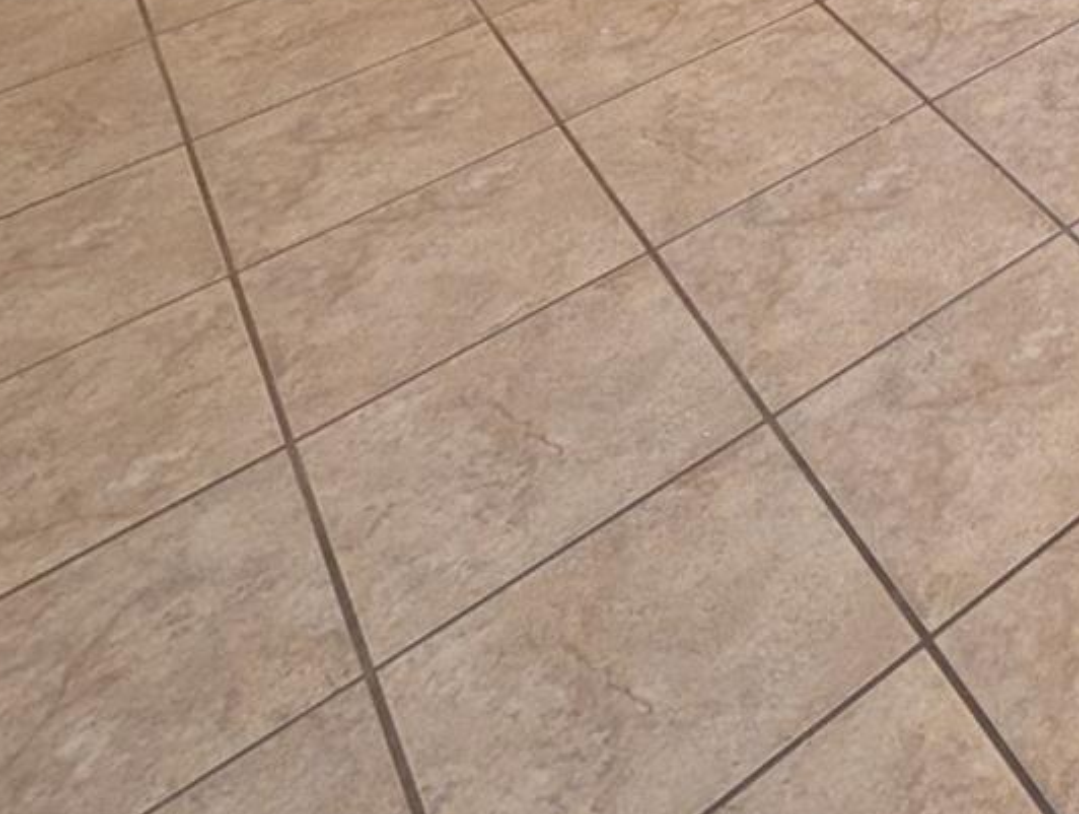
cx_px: 1517
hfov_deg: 29.6
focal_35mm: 46
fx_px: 1436
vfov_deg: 20.4
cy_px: -713
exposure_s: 1/40
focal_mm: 2.02
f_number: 1.7
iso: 132
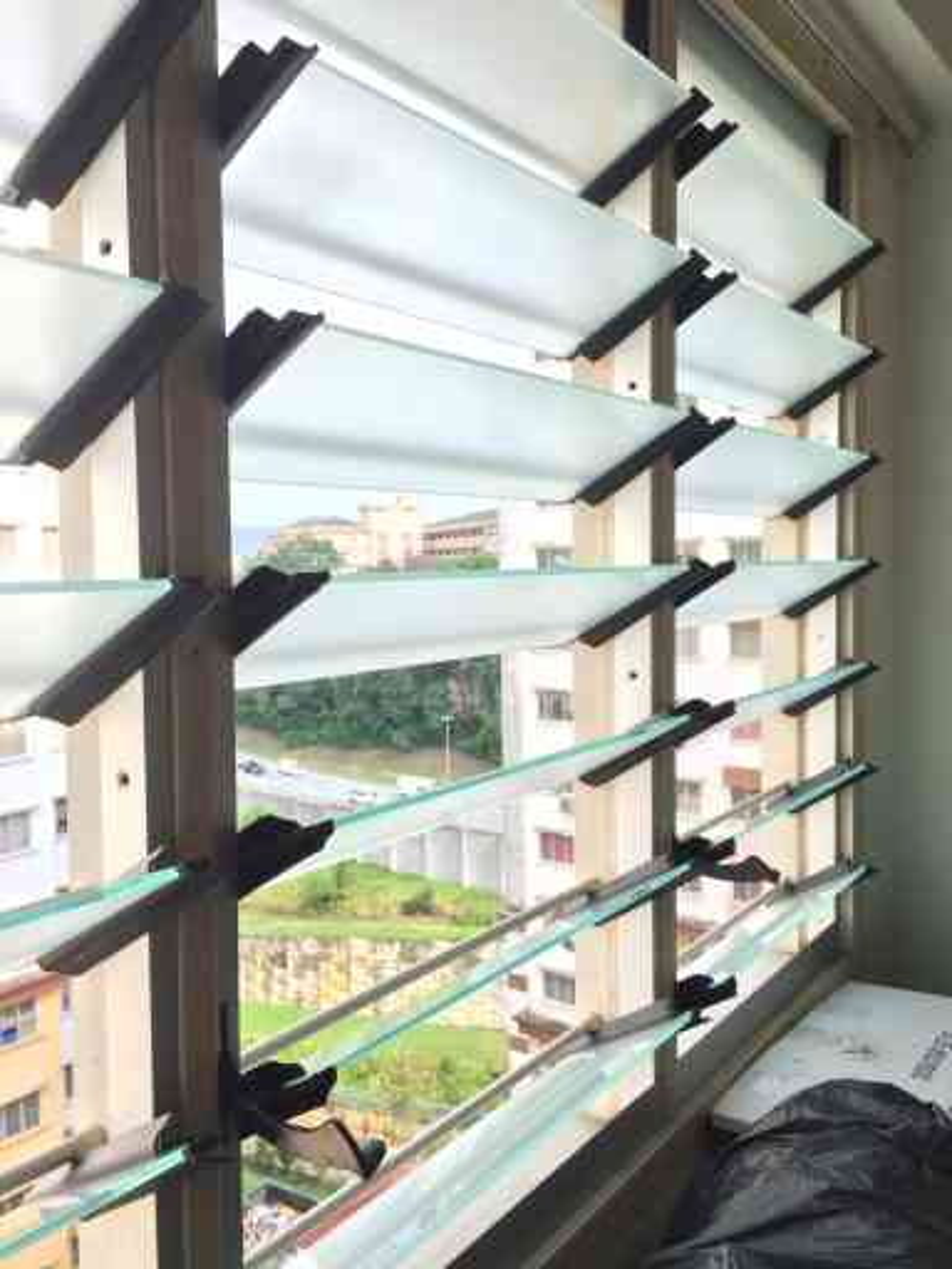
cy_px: 634
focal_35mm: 29
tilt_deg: -4.3
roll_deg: +2.3
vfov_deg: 61.7
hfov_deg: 48.2
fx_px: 1063
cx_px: 476
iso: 32
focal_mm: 4.15
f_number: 2.2
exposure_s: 1/423
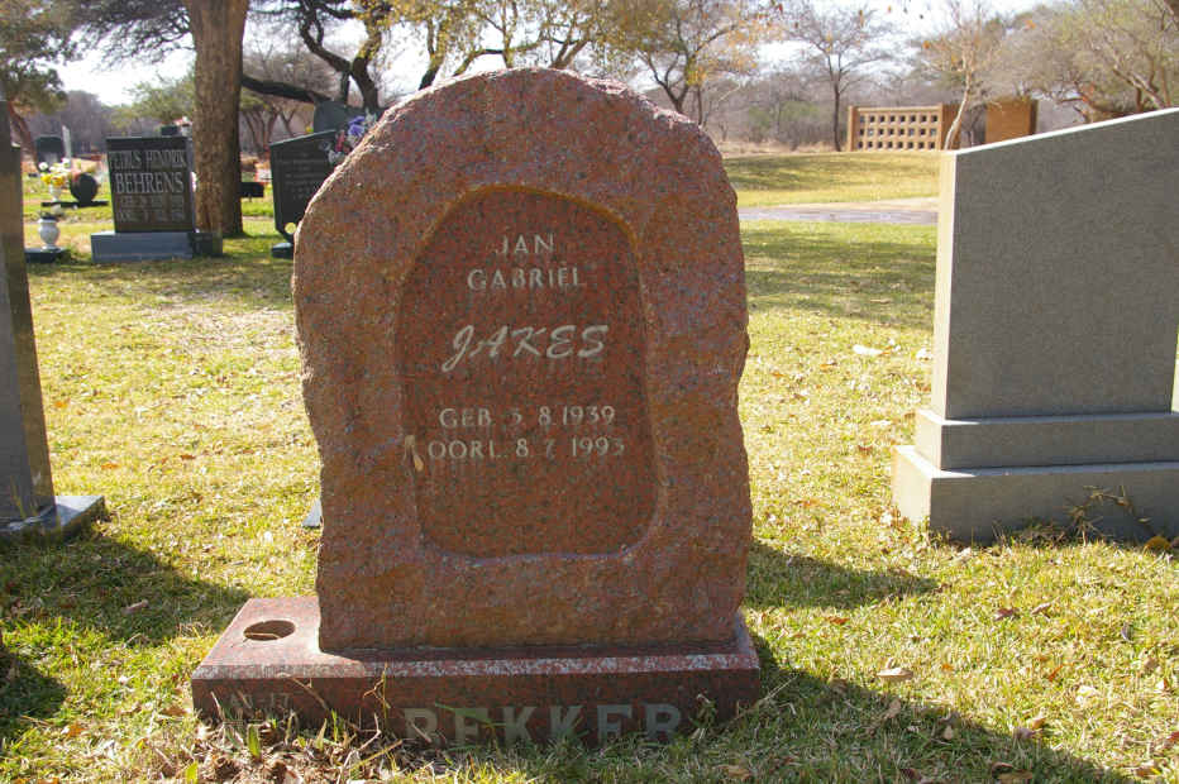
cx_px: 590
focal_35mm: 34
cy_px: 392
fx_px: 1129
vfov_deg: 38.3
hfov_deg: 55.1
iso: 200
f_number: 8
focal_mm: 23
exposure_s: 1/180
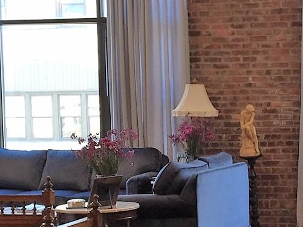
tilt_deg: -4.5
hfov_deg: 19.9
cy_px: 156
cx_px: 337
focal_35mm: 94
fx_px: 823
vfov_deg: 15.7
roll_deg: +1.7
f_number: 2.2
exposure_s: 1/60
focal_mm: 4.15
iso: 32
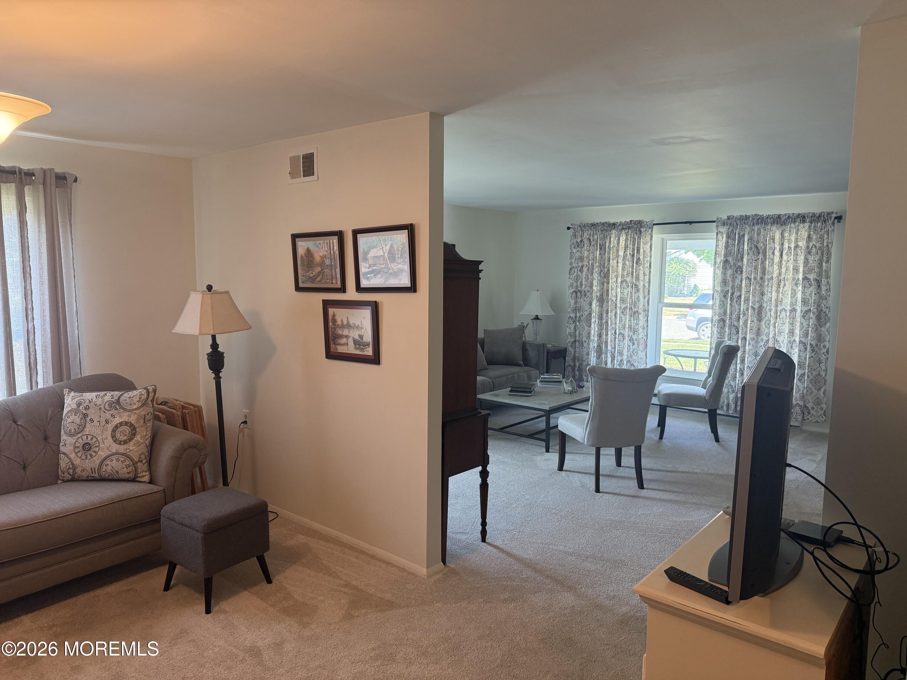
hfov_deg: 71.6
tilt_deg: -5.6
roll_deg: -0.8
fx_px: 629
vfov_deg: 56.8
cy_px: 340
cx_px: 454
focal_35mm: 24
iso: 250
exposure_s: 1/120
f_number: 1.78
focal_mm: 6.76
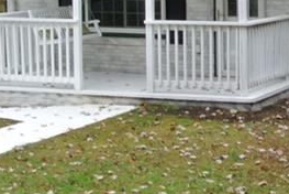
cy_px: 61
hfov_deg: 17.1
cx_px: 364
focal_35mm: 113
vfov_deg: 12.1
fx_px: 908
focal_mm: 11
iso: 400
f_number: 13
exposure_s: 1/60
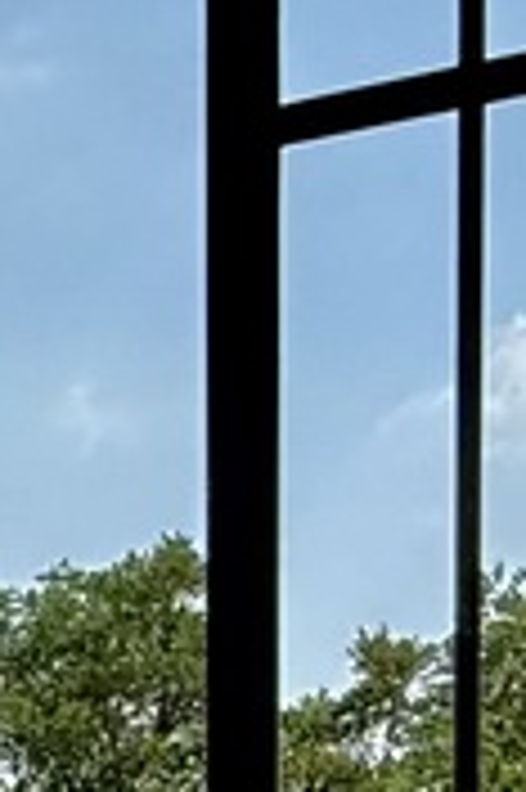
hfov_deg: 8.5
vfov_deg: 15.4
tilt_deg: -3.0
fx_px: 2613
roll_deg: +2.2
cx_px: -1299
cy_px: 1323
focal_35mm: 119
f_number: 2.2
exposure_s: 1/2611
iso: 50
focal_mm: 2.22
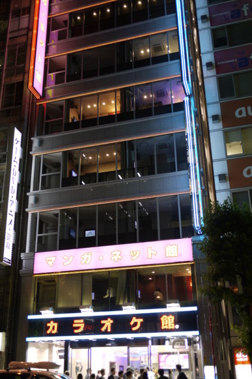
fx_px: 452
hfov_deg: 31.2
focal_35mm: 43
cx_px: 123
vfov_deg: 45.4
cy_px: 192
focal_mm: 20
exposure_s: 1/30
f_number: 1.7
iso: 100
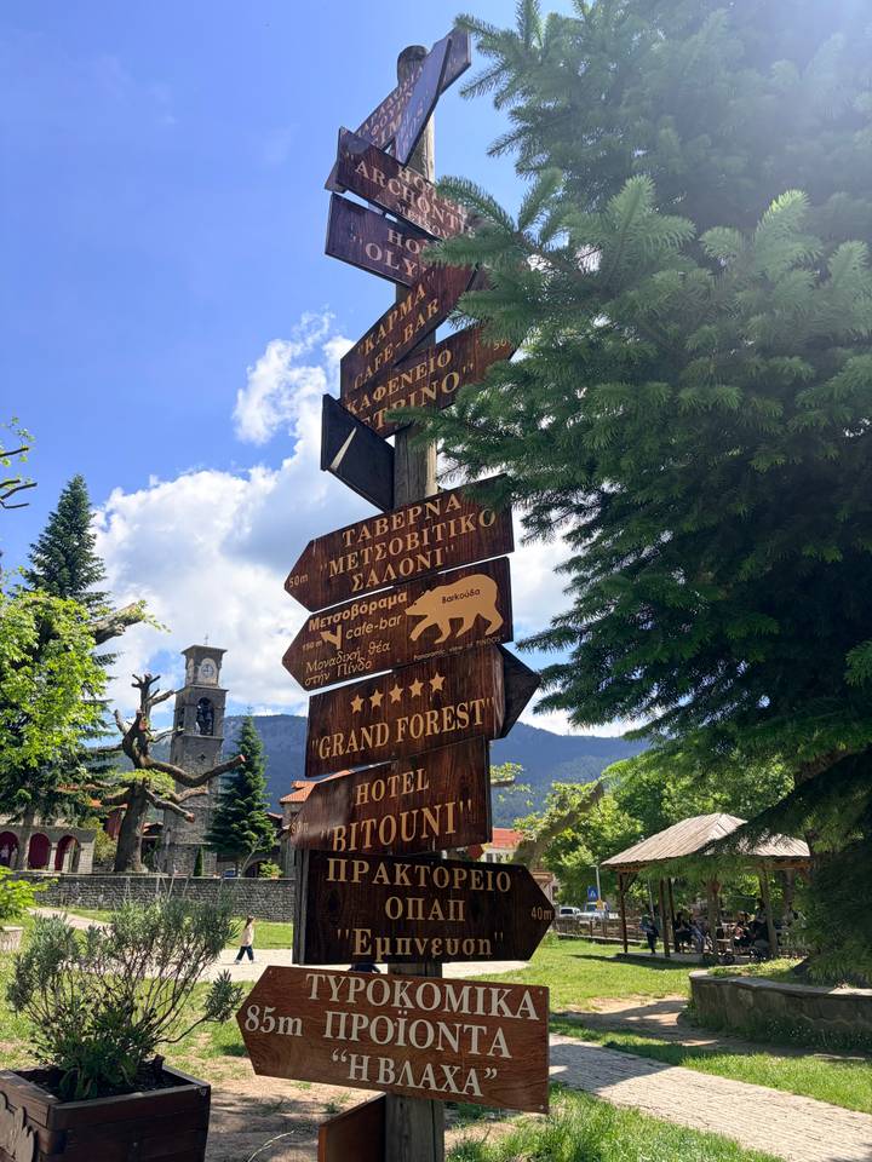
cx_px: 436
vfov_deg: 67.3
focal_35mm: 26
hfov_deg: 53.1
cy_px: 581
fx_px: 873
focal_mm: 5.96
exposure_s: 1/2451
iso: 50
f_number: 1.6
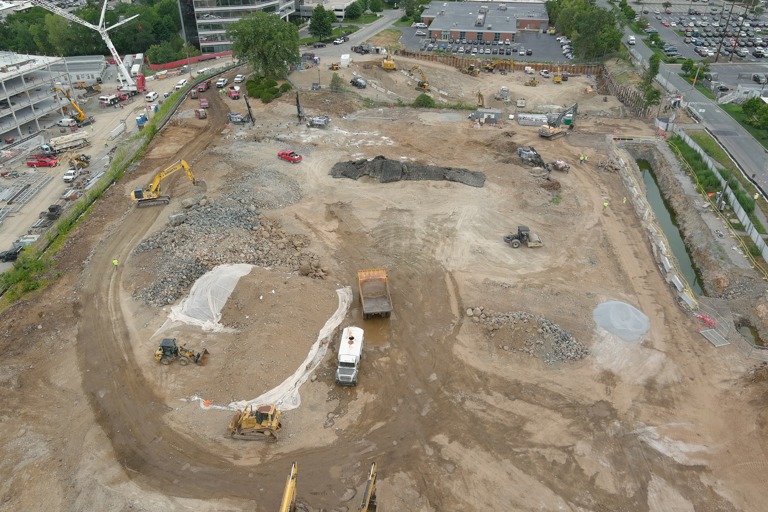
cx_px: 384
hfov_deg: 63.7
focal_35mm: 29
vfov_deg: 45.0
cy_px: 256
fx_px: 619
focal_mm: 10.57
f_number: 2.8
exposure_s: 1/500
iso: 100
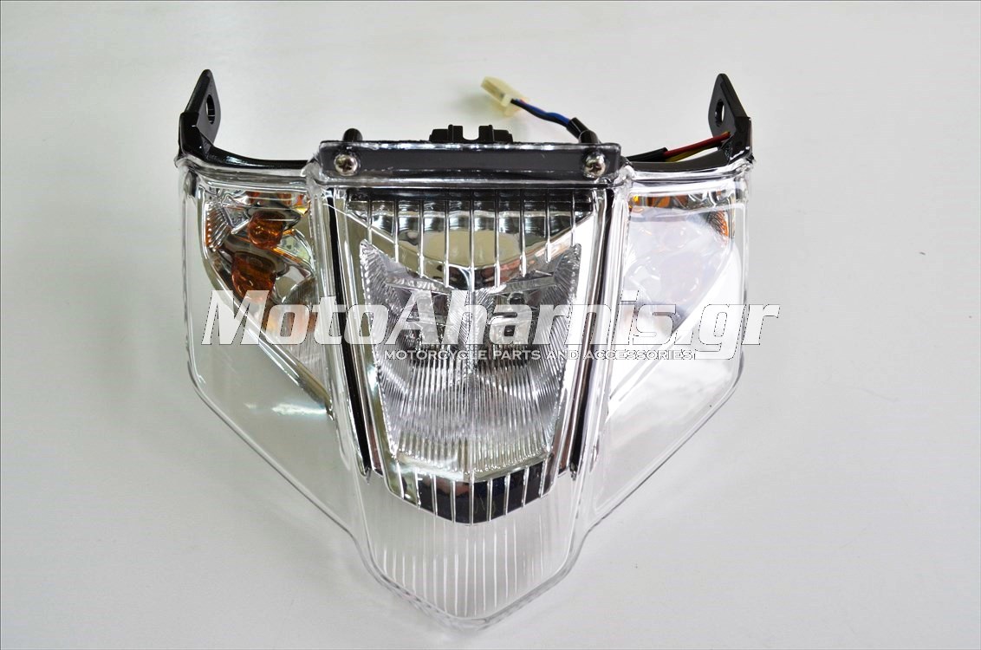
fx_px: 897
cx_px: 490
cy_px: 325
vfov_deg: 39.8
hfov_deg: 57.3
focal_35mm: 33
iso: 1600
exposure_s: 1/160
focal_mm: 22
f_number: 7.1
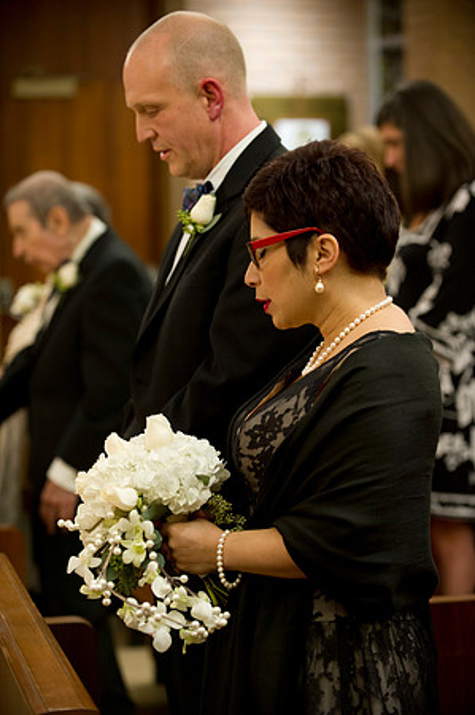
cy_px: 358
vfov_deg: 20.8
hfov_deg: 13.9
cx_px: 238
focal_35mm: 98
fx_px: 1944
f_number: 2.8
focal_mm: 98
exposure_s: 1/80
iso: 1600
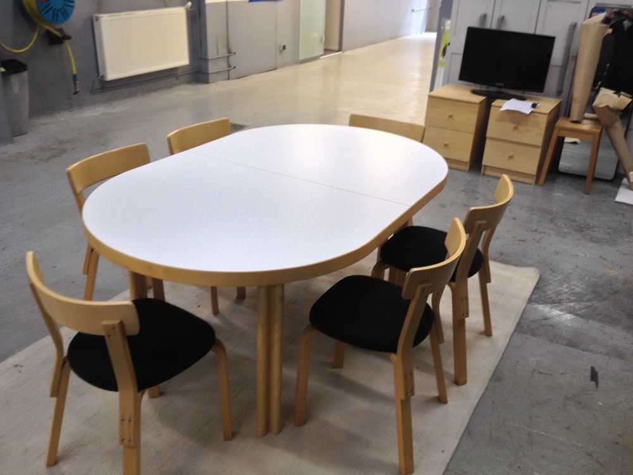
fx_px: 640
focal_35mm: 35
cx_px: 316
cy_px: 238
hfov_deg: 52.6
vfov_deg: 40.7
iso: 64
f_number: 2.4
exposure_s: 1/20
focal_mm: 4.28
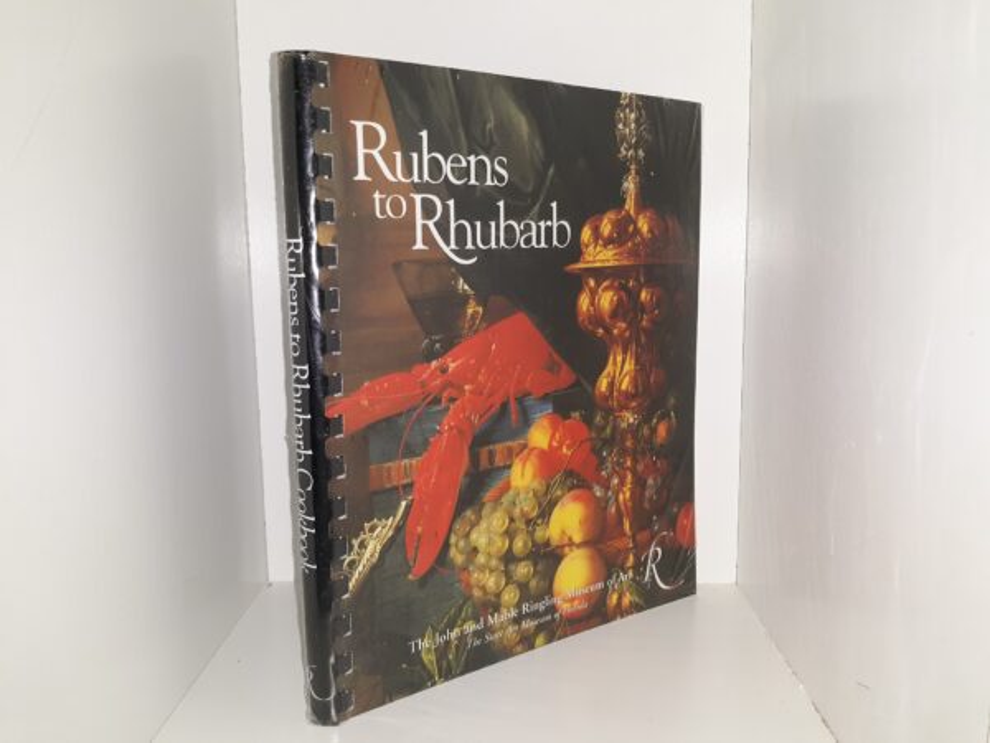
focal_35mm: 28
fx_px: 801
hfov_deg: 63.4
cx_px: 495
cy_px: 372
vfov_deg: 49.7
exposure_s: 1/120
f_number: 1.7
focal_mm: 3.7
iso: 50
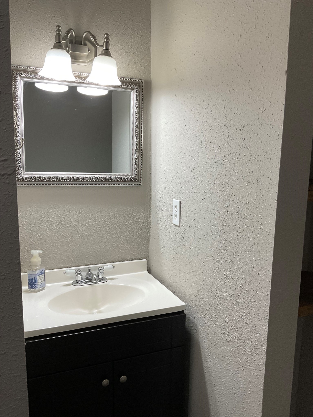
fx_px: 350
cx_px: 156
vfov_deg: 61.7
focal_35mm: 29
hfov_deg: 48.2
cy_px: 208
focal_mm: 3
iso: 64
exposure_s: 1/120
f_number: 1.8
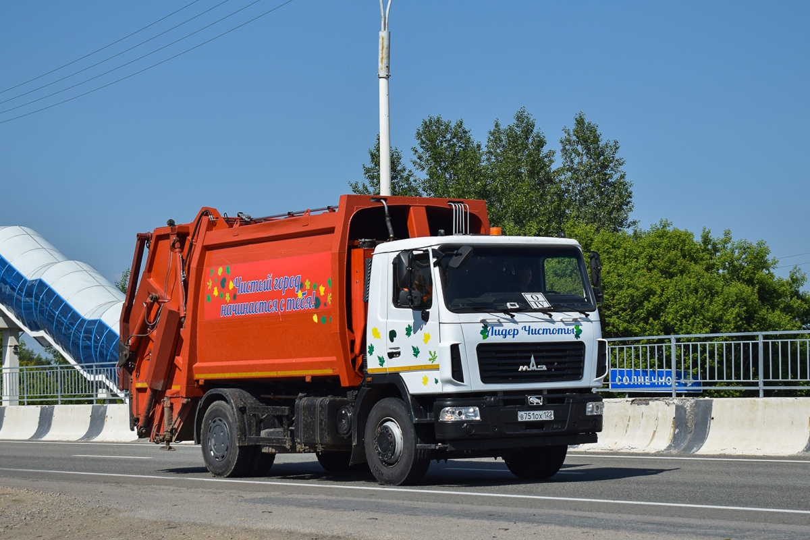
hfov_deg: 29.2
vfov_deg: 19.7
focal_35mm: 69
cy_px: 270
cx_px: 405
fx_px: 1552
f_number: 6.3
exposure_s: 1/1000
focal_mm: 46
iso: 100
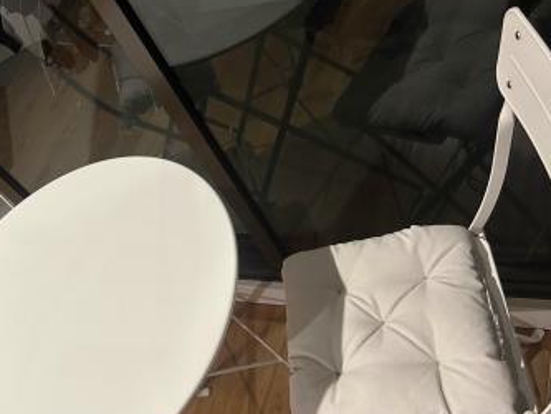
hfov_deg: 46.9
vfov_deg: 36.6
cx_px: 172
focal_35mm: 39
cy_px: 264
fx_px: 621
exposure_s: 1/50
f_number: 1.5
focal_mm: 5.7
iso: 250
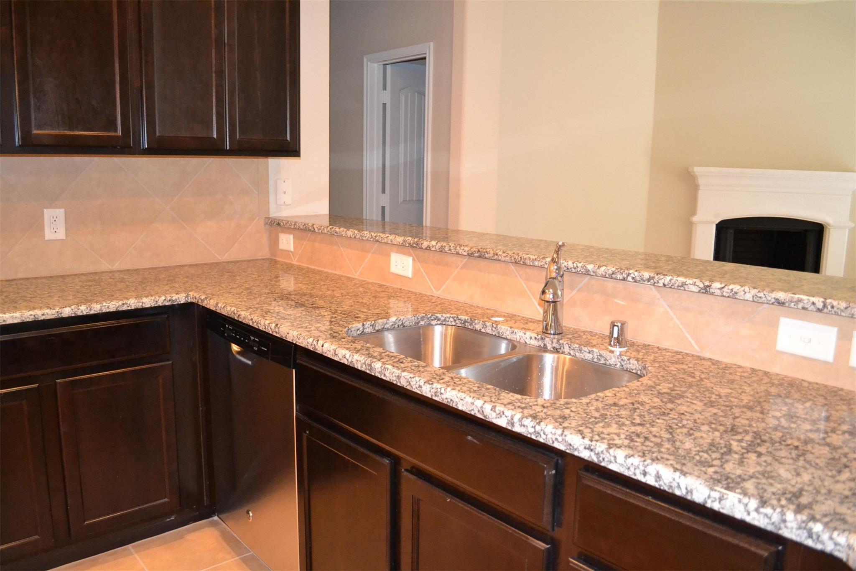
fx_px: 642
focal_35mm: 27
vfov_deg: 47.9
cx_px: 428
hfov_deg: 67.4
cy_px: 286
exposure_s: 1/60
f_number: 3.5
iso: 3200
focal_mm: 18
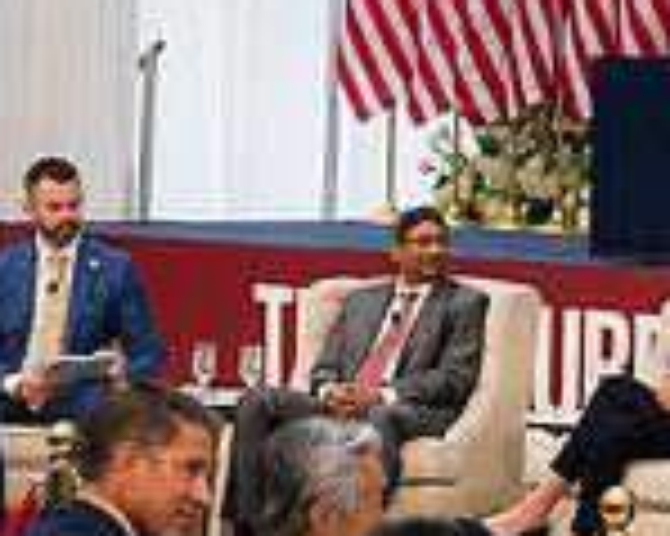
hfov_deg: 11.3
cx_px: 787
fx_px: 3329
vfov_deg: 9.2
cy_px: 124
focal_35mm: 168
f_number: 4
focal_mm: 46
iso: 450
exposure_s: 1/160
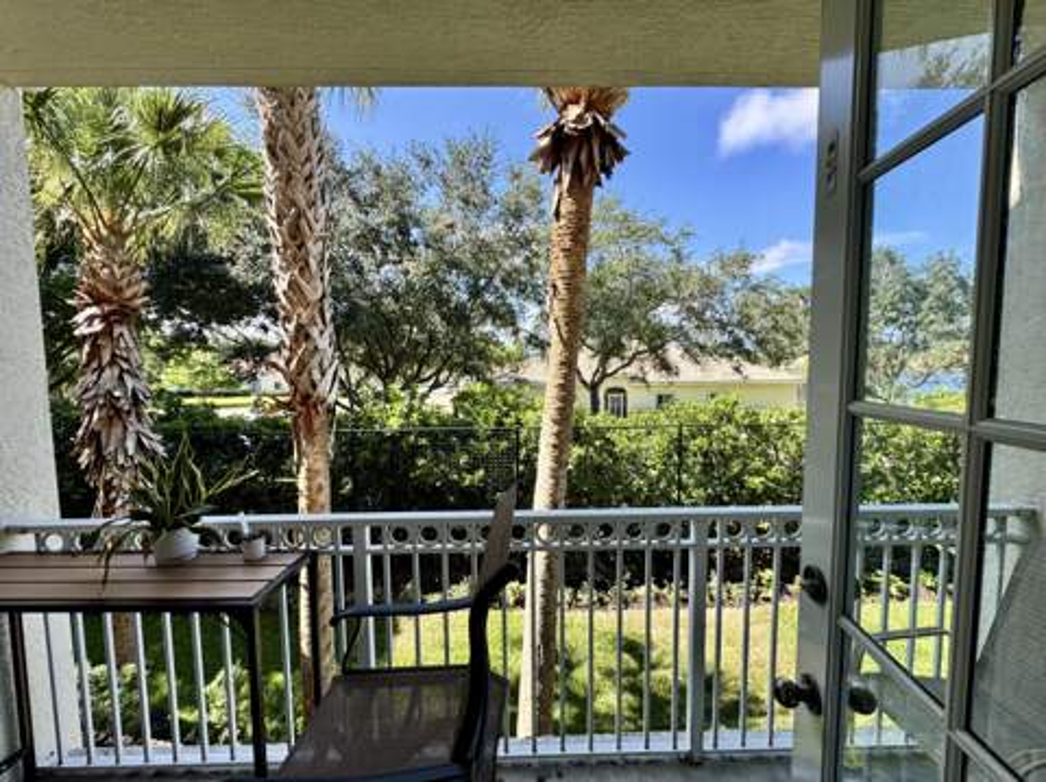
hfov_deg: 102.1
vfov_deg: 85.6
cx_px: 523
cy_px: 391
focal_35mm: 14
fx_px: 423
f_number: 2.2
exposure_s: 1/392
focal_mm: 2.22
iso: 40
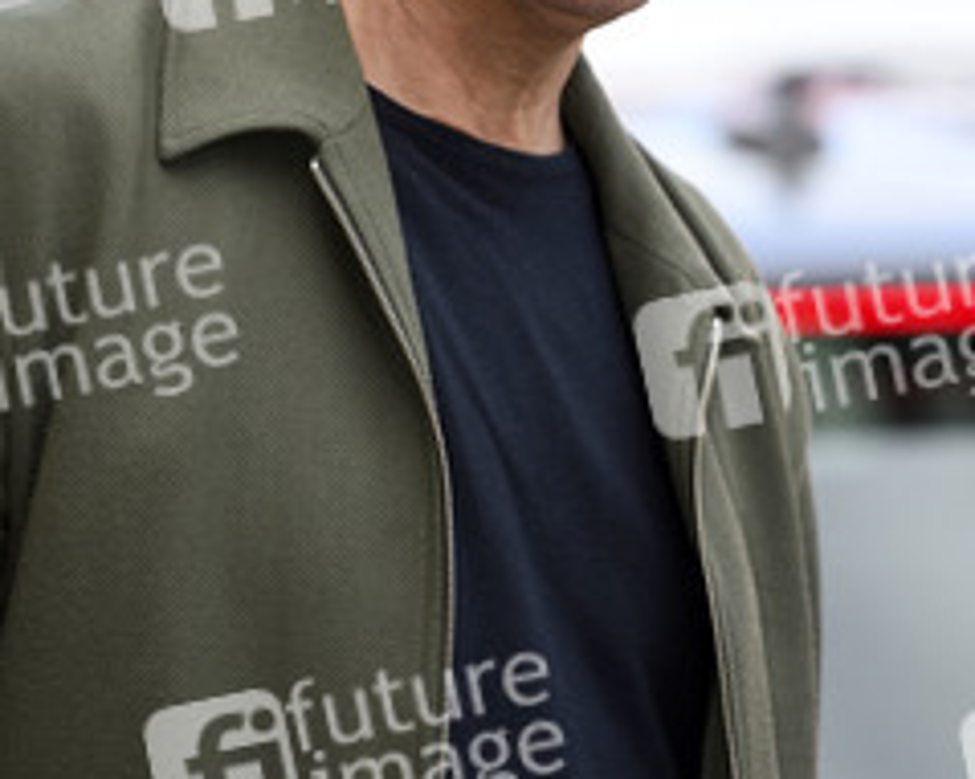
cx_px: 473
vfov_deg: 4.9
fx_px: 9057
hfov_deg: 6.2
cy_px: 139
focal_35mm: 314
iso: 250
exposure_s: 1/1000
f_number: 3.5
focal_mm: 200
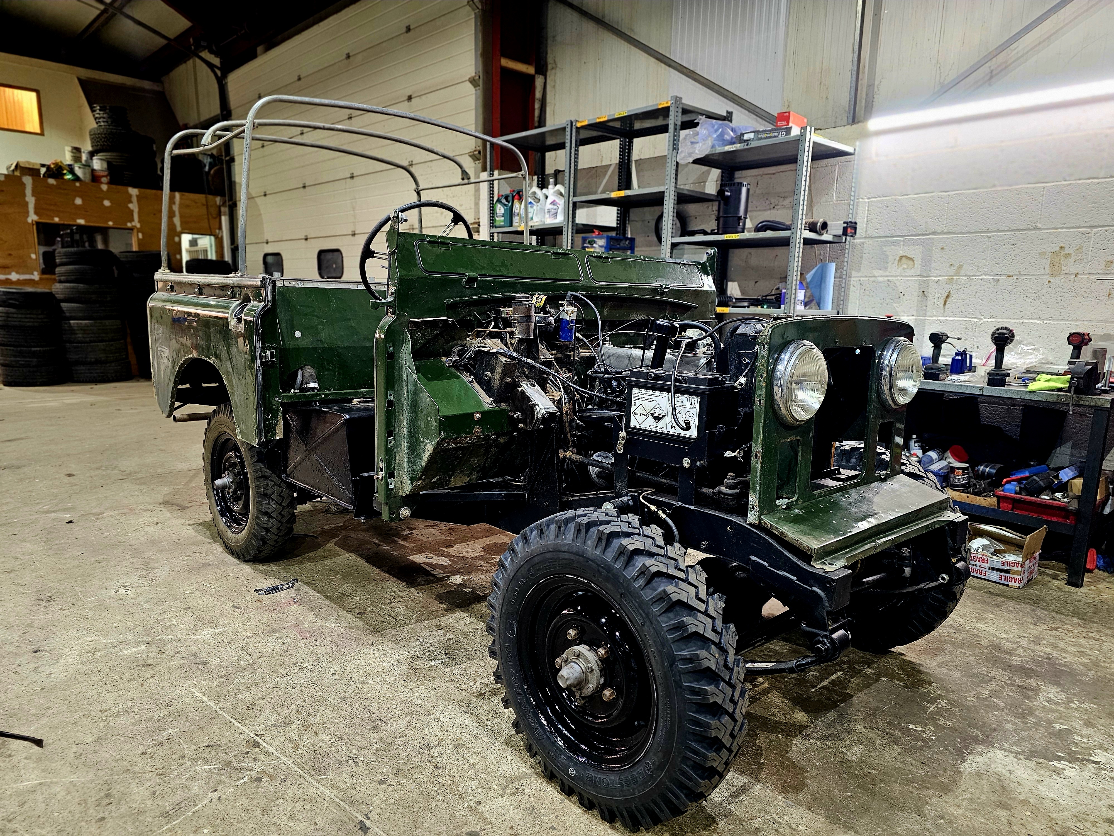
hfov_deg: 73.9
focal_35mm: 23
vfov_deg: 58.9
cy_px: 418
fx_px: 740
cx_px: 557
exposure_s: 1/50.3
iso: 800
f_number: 1.7
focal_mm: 6.3
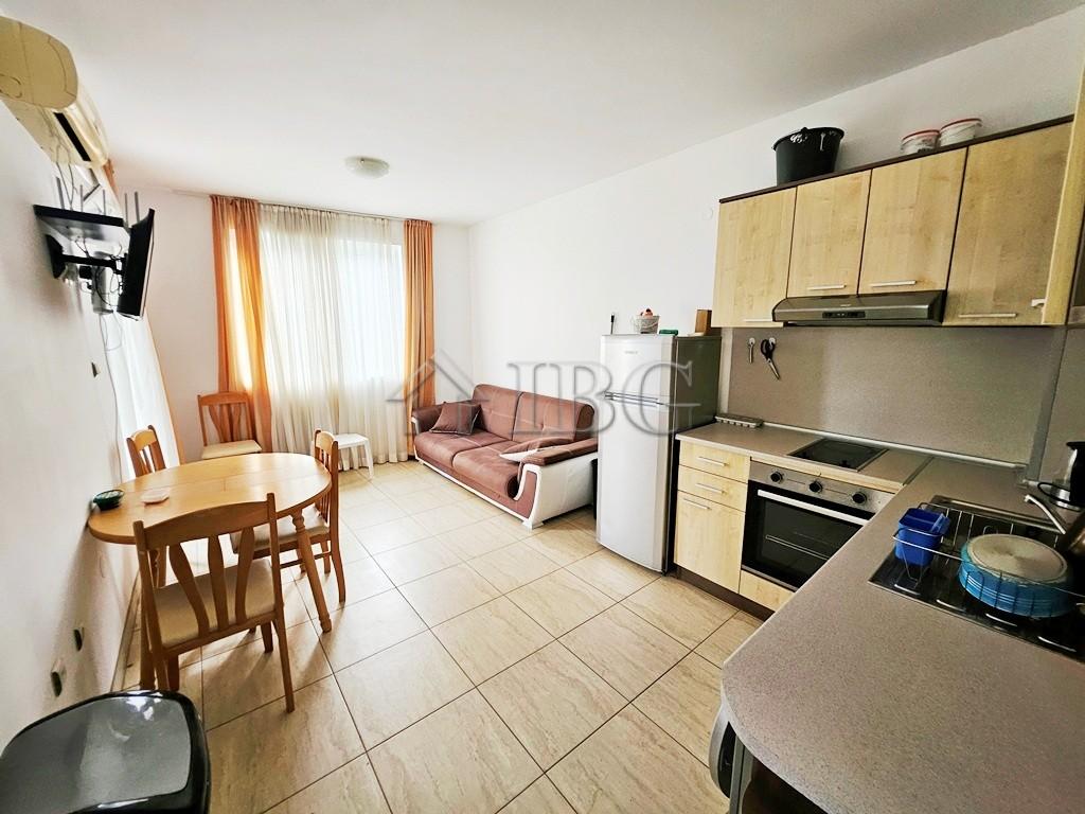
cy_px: 407
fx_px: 407
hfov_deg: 106.2
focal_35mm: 13
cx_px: 542
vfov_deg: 89.9
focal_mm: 1.7
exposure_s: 1/50
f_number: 2.2
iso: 125
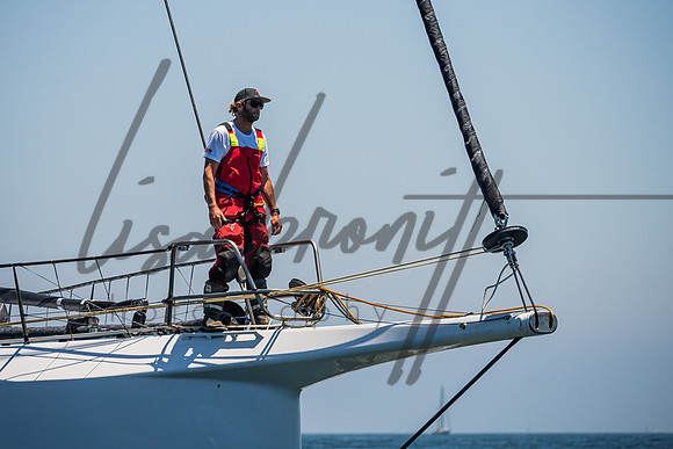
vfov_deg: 4.2
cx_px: 305
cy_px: 191
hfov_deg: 6.3
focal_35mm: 327
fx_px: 6112
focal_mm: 270
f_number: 8
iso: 500
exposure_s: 1/2500
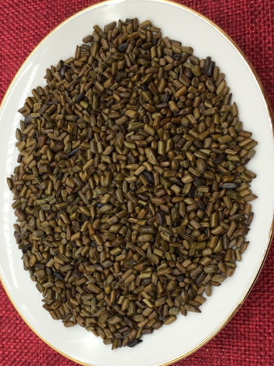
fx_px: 338
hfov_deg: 44.2
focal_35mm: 32
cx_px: 131
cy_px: 183
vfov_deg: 56.8
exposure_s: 1/129
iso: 32
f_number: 2.2
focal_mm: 4.15
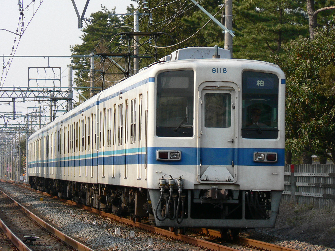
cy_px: 126
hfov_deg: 7.0
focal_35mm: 282
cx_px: 168
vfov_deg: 5.3
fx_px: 2729
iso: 80
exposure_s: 1/320
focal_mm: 47
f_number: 4
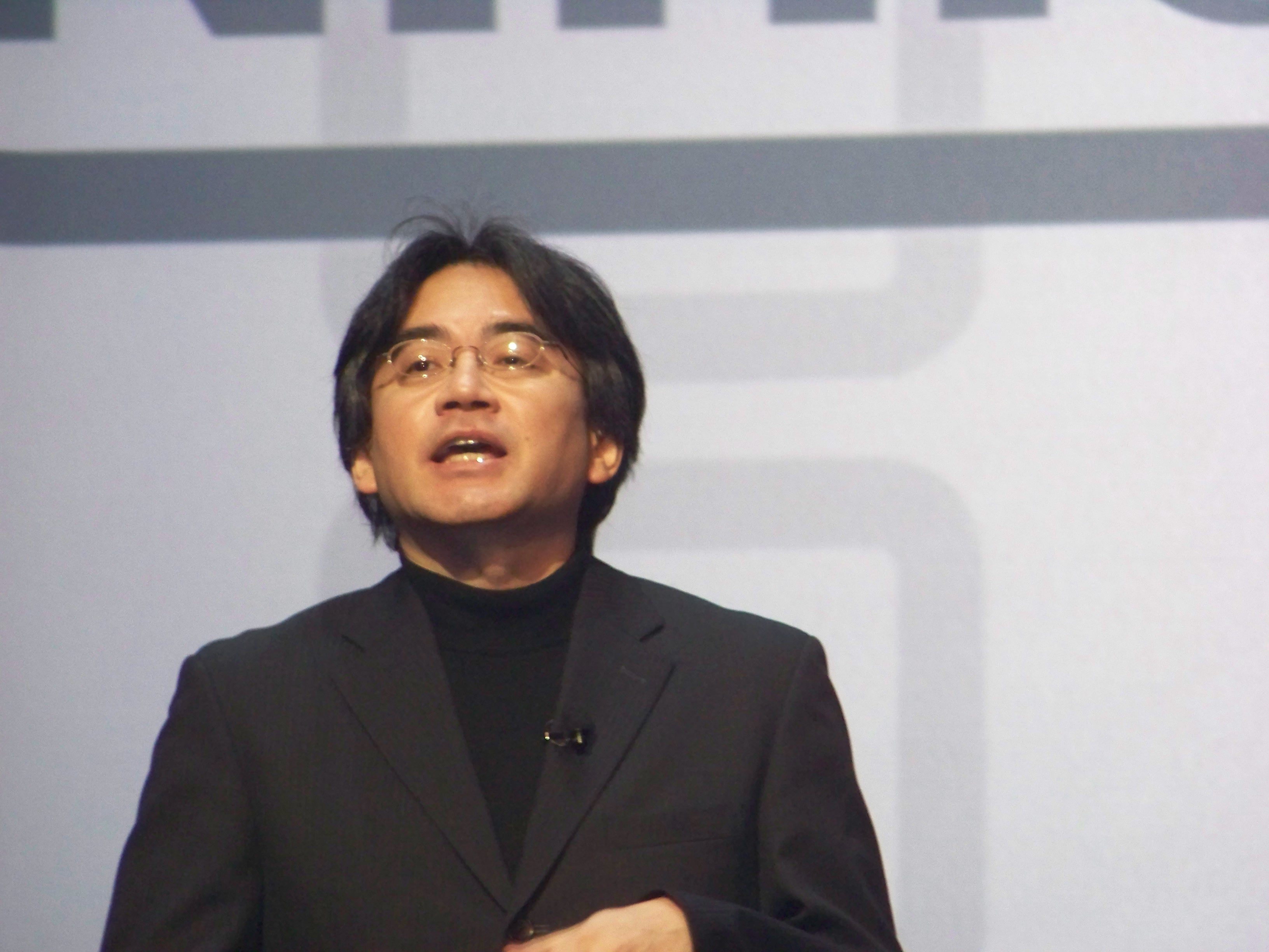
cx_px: 634
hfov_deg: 4.6
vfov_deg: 3.4
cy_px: 476
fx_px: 15837
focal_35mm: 432
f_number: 4.8
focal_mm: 70.2
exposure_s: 1/50
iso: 400
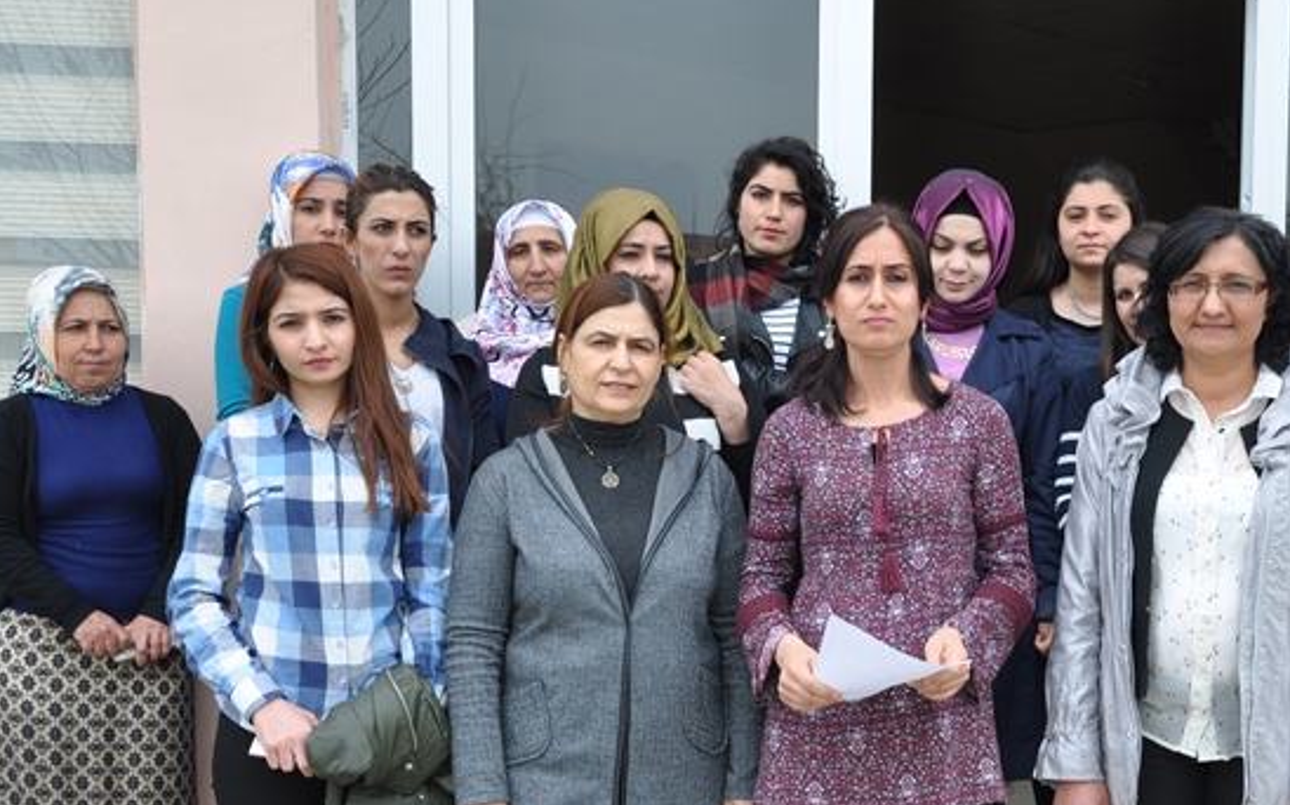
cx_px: 883
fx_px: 1959
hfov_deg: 36.0
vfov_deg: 23.1
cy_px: 573
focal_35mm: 56
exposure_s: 1/200
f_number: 7.1
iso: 200
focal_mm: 25
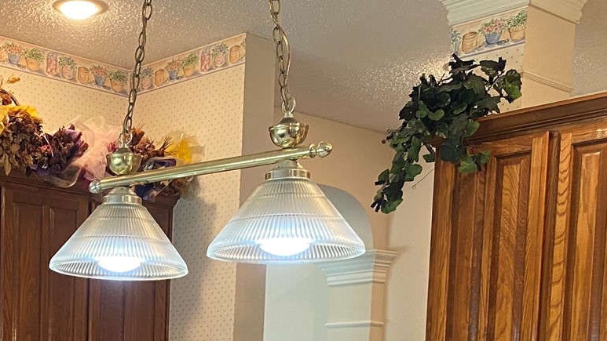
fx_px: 1207
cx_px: 70
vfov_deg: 14.8
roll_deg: -1.1
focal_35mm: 75
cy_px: 539
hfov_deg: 27.3
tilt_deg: -6.0
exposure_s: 1/60
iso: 80
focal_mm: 4.25
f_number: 1.8
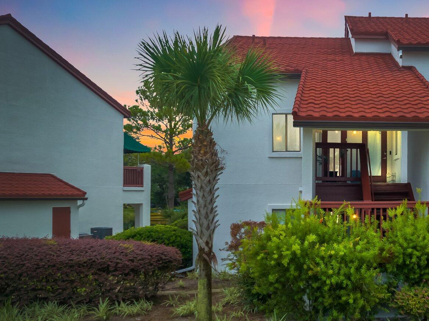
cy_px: 195
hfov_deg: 42.7
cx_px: 347
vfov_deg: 34.2
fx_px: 520
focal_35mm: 42
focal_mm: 12.29
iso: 200
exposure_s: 1/500
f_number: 2.8
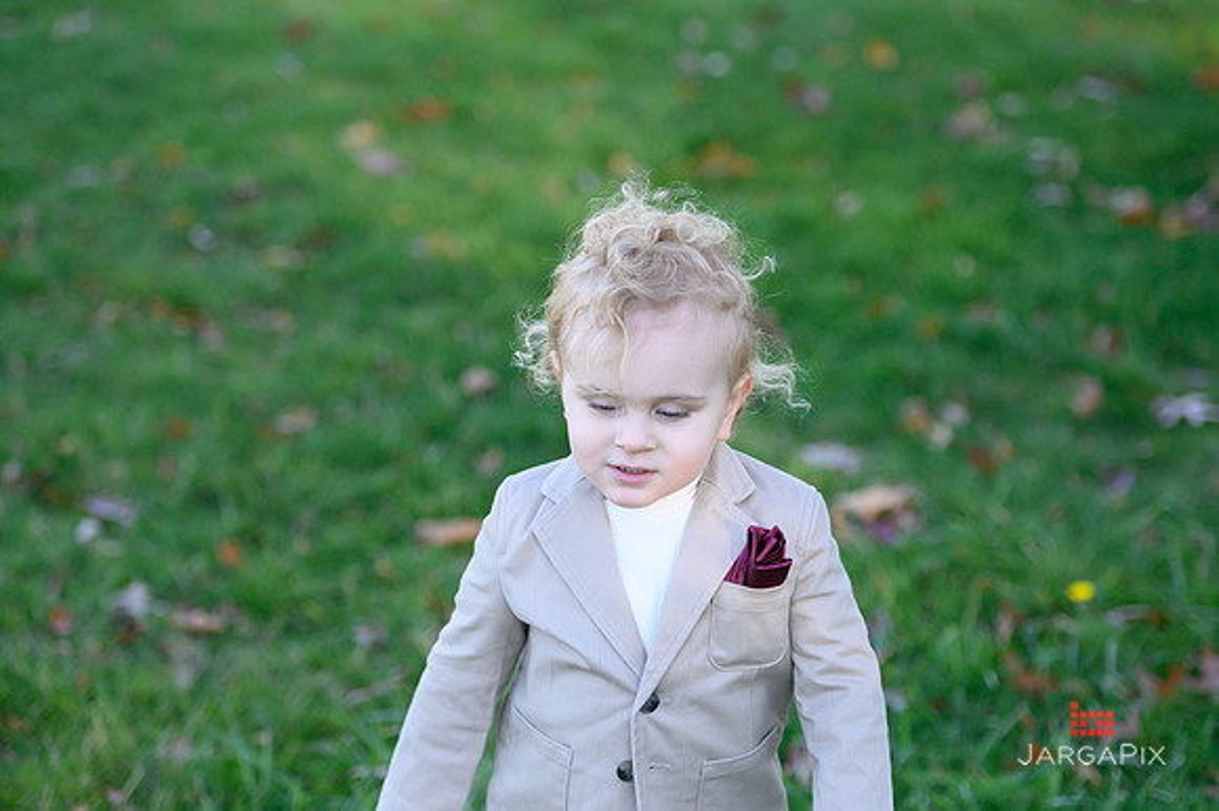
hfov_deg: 21.5
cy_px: 406
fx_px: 3215
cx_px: 610
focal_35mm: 95
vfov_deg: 14.4
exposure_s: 1/2500
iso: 1600
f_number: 3.2
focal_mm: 95
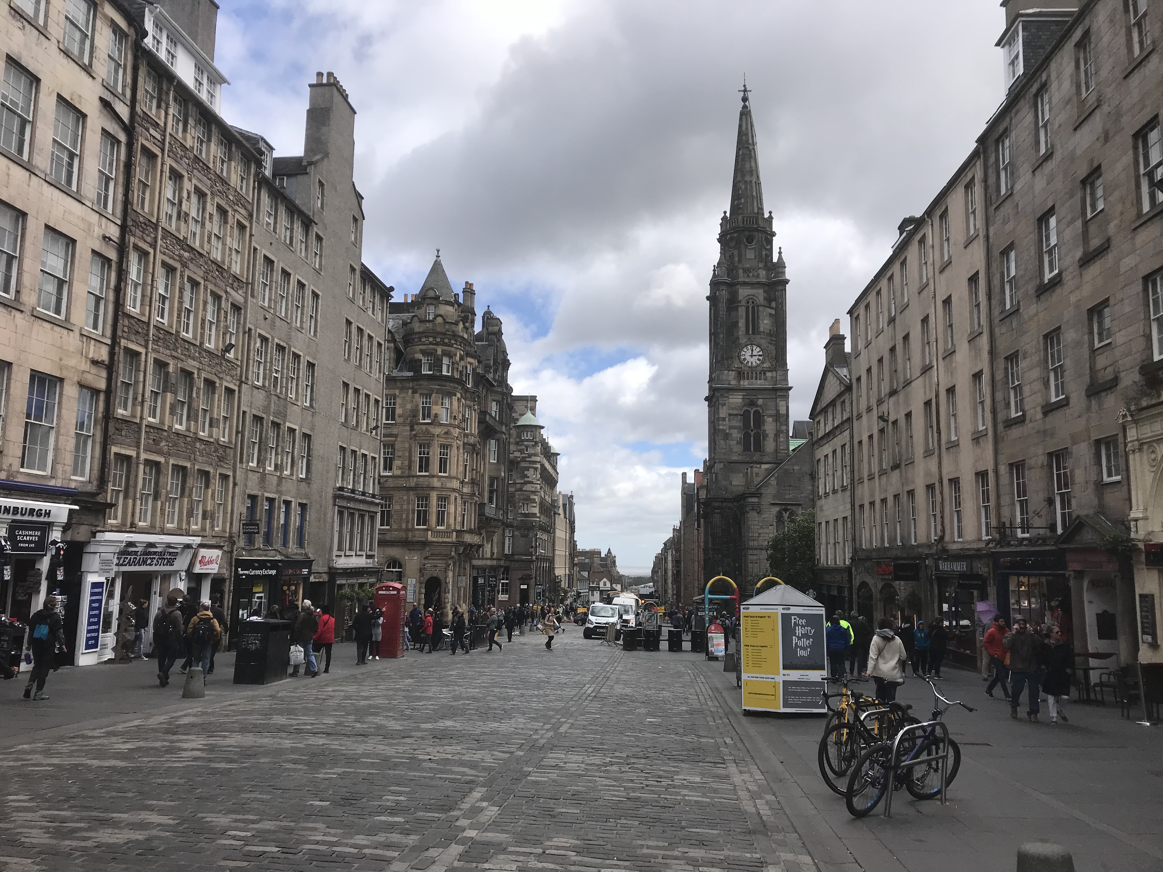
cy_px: 436
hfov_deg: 63.4
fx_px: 941
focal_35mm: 28
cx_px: 582
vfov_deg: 49.7
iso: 20
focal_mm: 3.99
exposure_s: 1/2457
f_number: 1.8
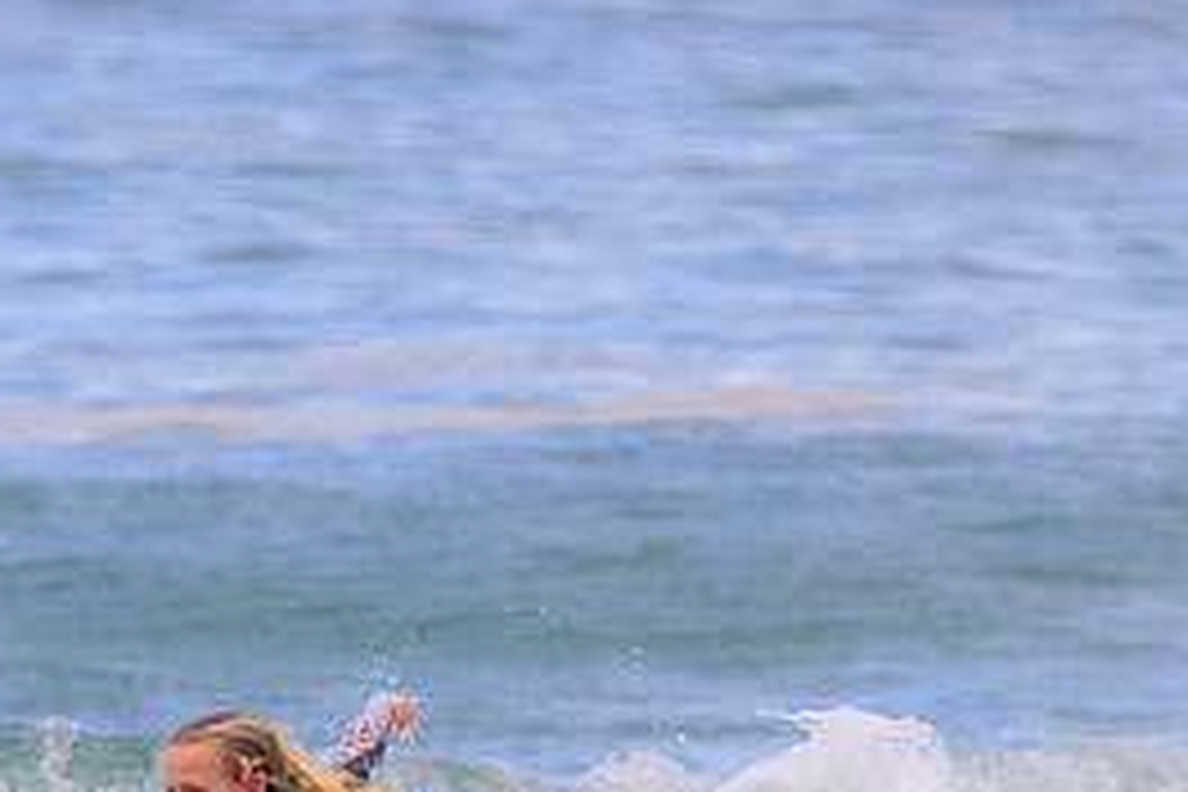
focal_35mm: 1429
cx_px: 225
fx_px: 47153
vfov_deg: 1.0
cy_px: 830
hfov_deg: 1.4
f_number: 11
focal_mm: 650
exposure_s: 1/1250
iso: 1800
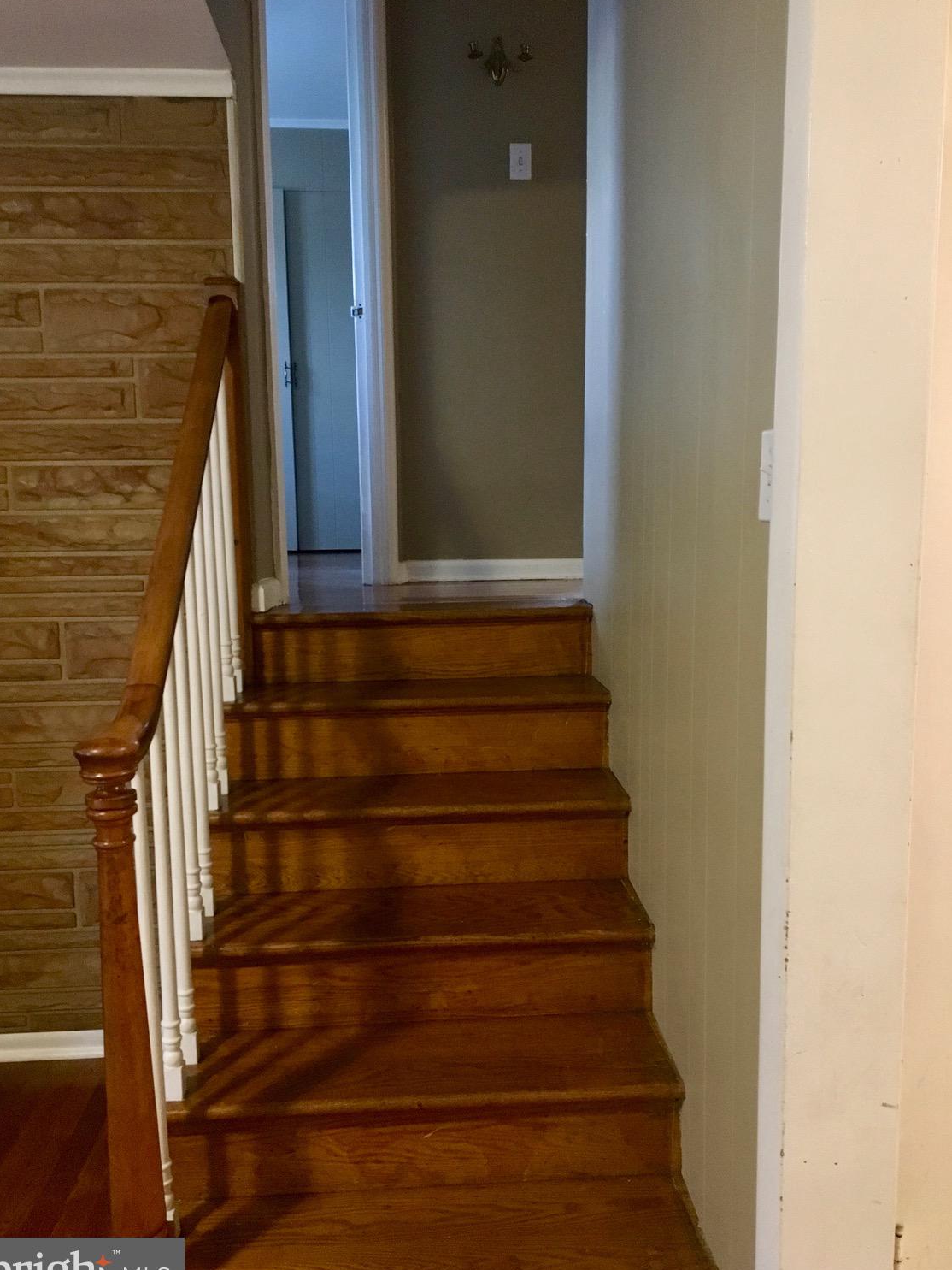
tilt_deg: -7.3
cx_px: 463
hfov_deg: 46.8
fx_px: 1100
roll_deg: +0.7
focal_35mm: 30
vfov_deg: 60.0
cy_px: 651
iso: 250
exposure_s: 1/15
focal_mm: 4.15
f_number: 2.2
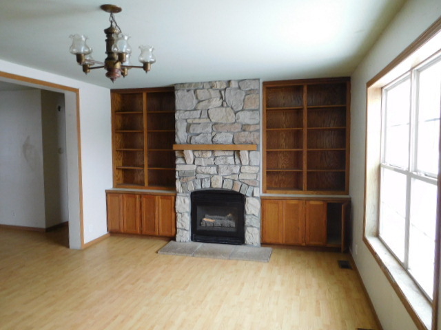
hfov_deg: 69.4
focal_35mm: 25
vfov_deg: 54.9
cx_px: 220
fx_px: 318
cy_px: 165
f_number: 3.4
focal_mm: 4.5
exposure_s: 1/30
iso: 220
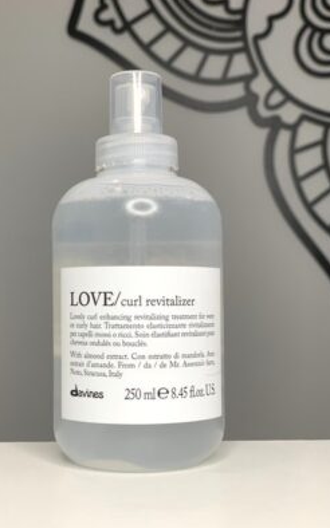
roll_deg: +0.7
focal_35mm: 56
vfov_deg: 36.3
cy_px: 263
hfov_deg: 23.1
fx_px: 806
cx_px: 153
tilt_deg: +3.2
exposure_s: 1/98
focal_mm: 6
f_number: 2.4
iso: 40
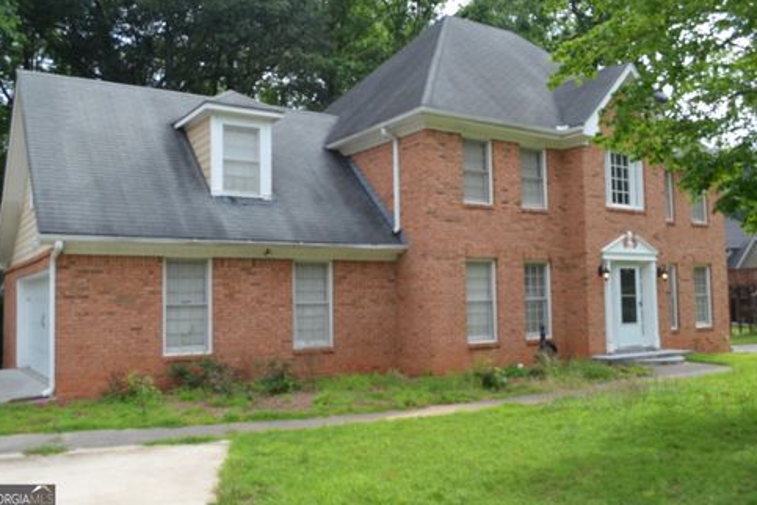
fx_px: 652
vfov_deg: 42.3
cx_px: 370
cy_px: 250
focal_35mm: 31
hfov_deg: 60.3
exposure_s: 1/250
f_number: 8
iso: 200
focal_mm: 20
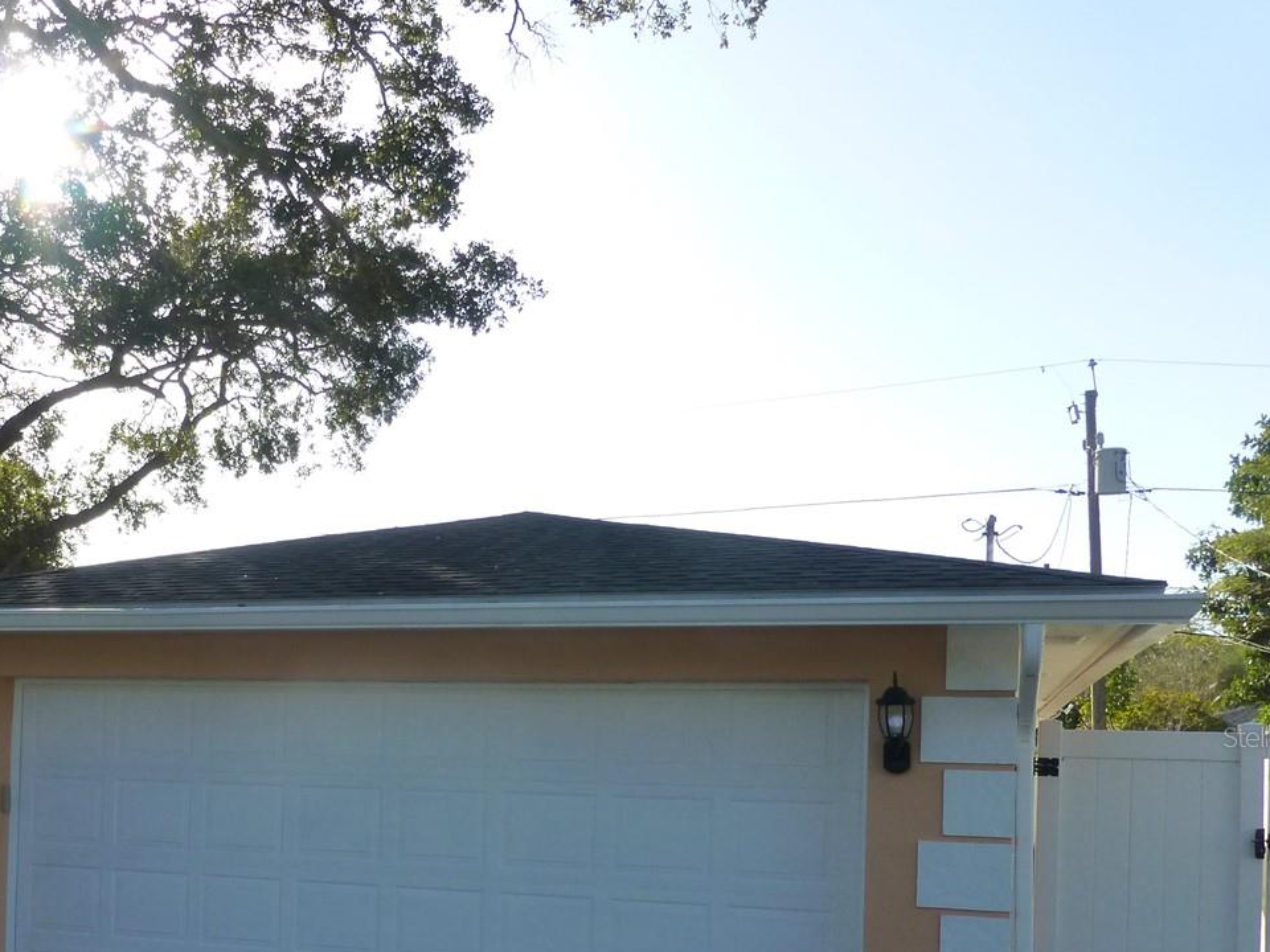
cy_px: 736
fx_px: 1468
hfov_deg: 44.9
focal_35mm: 40
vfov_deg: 35.0
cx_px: 290
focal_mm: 4.3
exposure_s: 1/400
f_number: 4
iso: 160
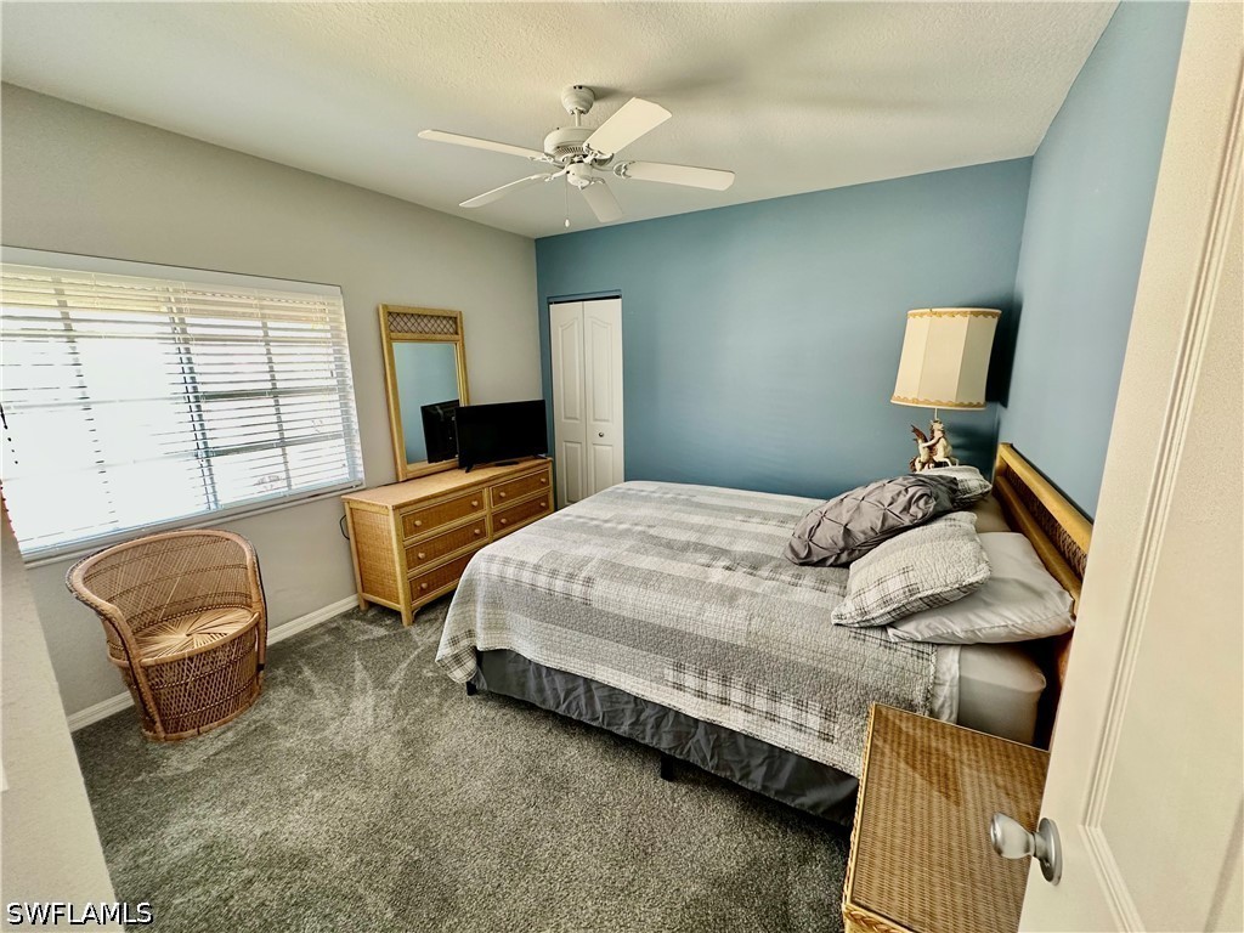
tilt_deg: -11.4
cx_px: 622
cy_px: 466
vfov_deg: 85.7
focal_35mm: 14
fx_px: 503
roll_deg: +0.5
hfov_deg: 102.1
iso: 200
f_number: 2.2
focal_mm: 2.22
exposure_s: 1/60
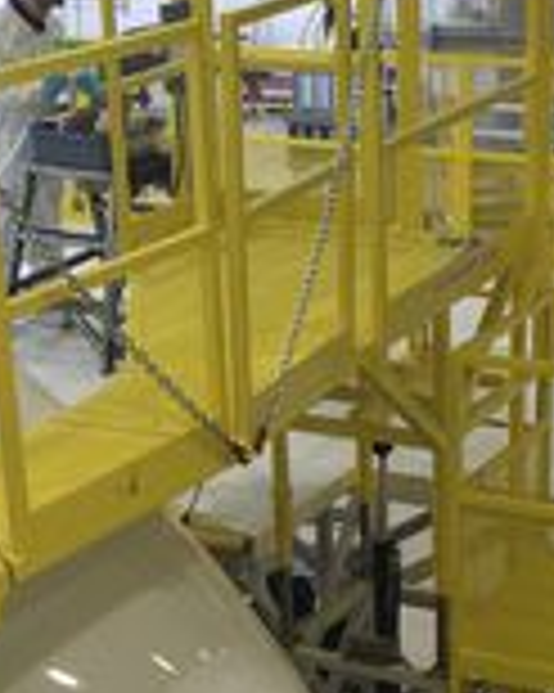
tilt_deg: -25.4
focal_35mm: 92
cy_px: 628
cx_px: 266
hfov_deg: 16.7
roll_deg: +1.5
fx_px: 1887
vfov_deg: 20.4
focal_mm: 4.15
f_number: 2.2
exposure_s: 1/120
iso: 64
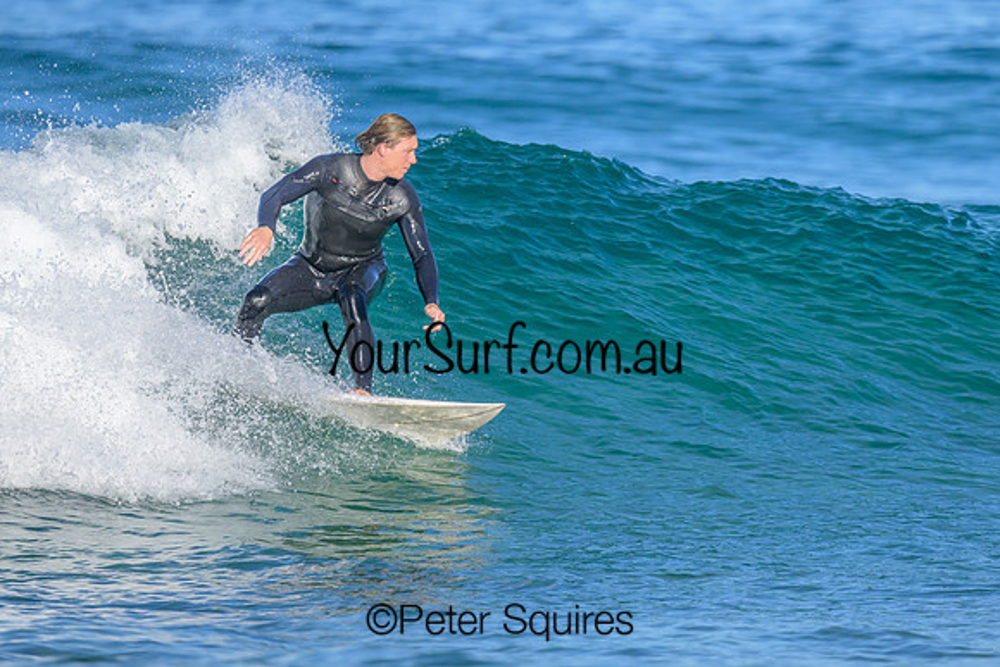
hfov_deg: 2.0
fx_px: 28049
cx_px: 610
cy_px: 246
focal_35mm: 1010
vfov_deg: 1.4
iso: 360
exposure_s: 1/2000
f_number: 6.3
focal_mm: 800
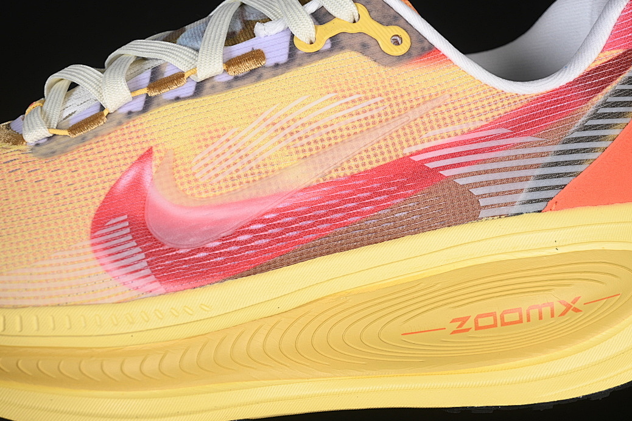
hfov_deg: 26.0
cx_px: 319
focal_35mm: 78
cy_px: 207
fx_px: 1369
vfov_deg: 17.5
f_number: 7.1
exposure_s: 1/80
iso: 160
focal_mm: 50
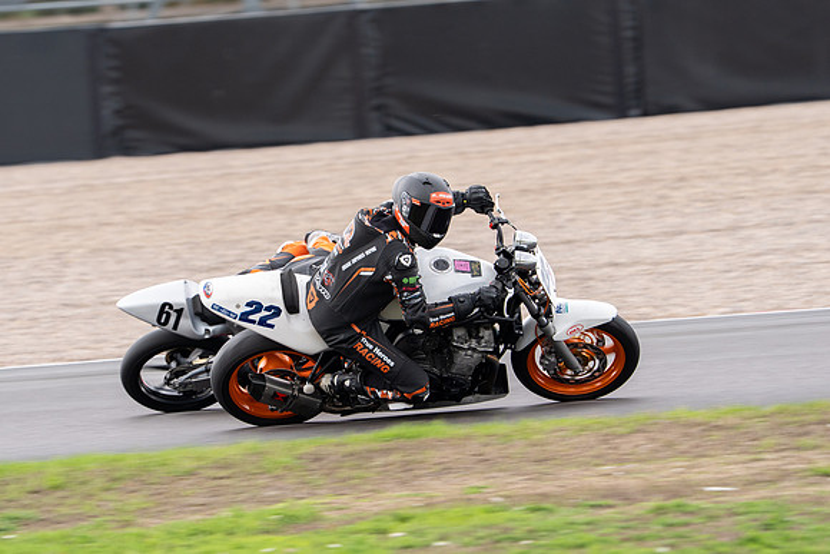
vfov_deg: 2.7
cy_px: 329
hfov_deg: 4.1
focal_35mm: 508
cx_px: 352
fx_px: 11705
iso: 400
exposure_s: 1/400
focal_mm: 400
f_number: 6.3
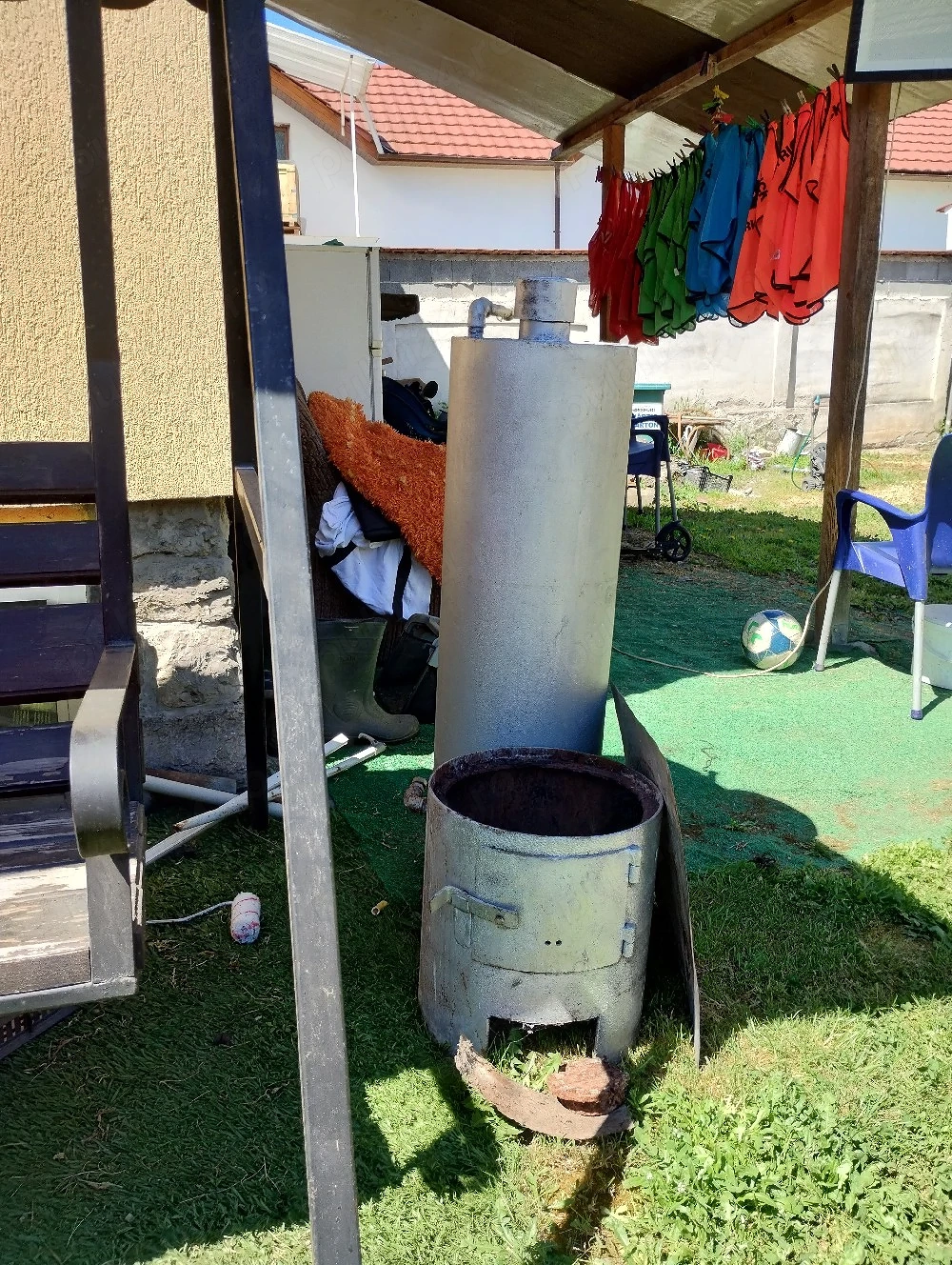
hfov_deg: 49.9
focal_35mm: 28
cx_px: 476
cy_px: 632
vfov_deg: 63.4
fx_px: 1024
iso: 100
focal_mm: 4.27
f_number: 1.8
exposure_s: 1/357
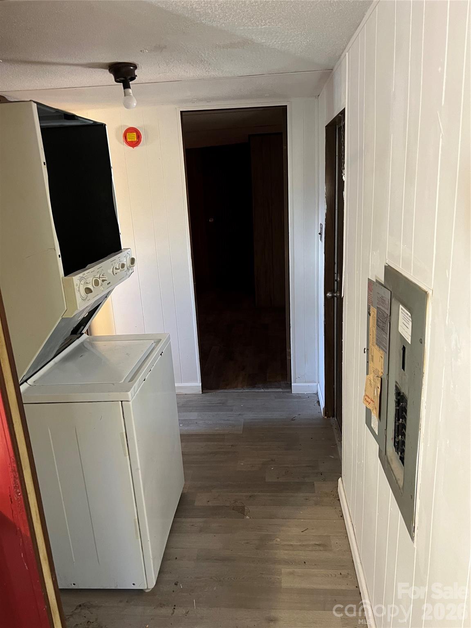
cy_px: 314
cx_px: 236
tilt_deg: -14.4
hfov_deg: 53.1
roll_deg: +3.3
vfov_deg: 67.3
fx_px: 472
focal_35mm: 26
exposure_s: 1/40
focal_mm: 5.7
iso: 400
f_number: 1.5
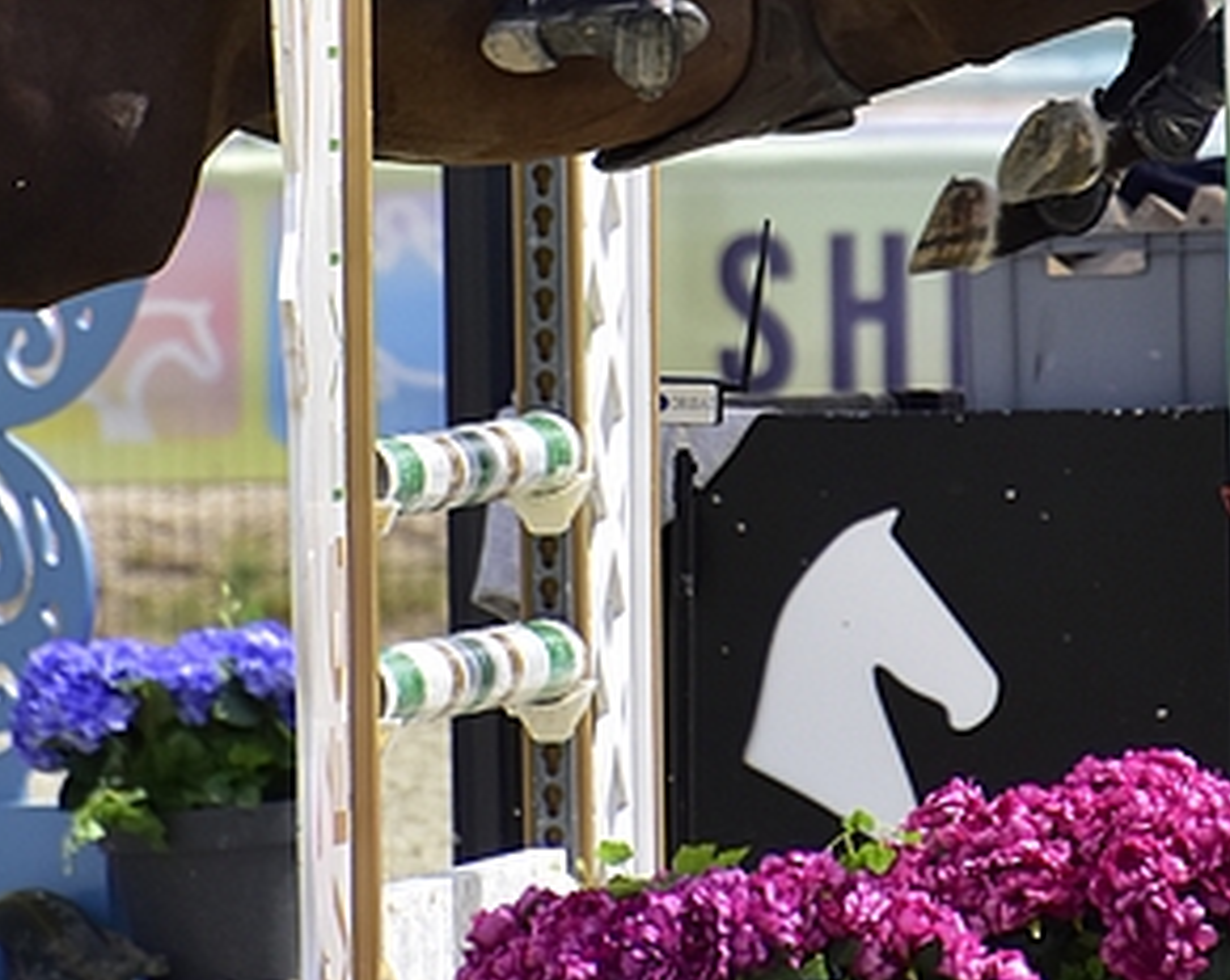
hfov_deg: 1.5
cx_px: 626
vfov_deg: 1.2
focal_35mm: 1279
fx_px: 46497
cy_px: 61
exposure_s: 1/1500
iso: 400
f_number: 6.3
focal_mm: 300
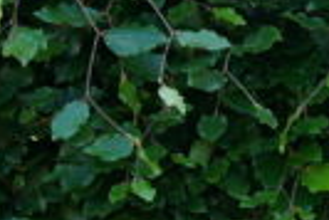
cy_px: 239
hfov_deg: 5.1
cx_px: 824
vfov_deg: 3.5
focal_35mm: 389
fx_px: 3562
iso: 100
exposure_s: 1/80
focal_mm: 50.7
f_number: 3.2
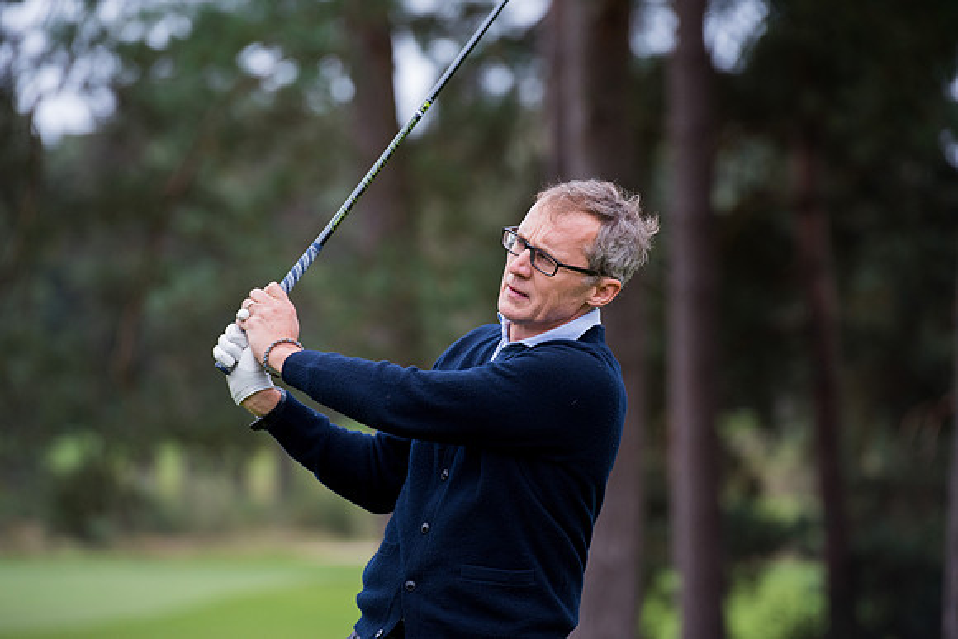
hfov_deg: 10.3
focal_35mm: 200
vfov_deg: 6.9
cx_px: 479
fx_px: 5323
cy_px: 320
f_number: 4
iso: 800
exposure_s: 1/1000
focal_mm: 200
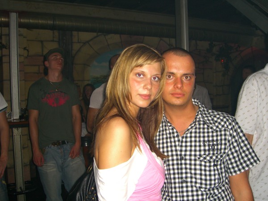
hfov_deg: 49.0
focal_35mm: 38
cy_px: 100
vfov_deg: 37.7
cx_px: 134
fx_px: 294
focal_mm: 7.9
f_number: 2.8
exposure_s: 1/60
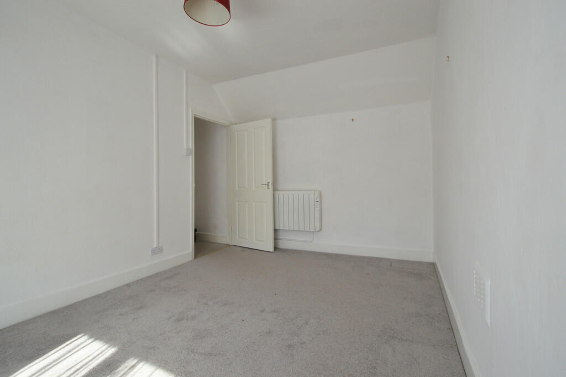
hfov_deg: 100.4
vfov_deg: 77.2
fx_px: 236
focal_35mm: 15
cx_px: 283
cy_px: 188
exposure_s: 1/125
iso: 400
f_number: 5.6
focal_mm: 10
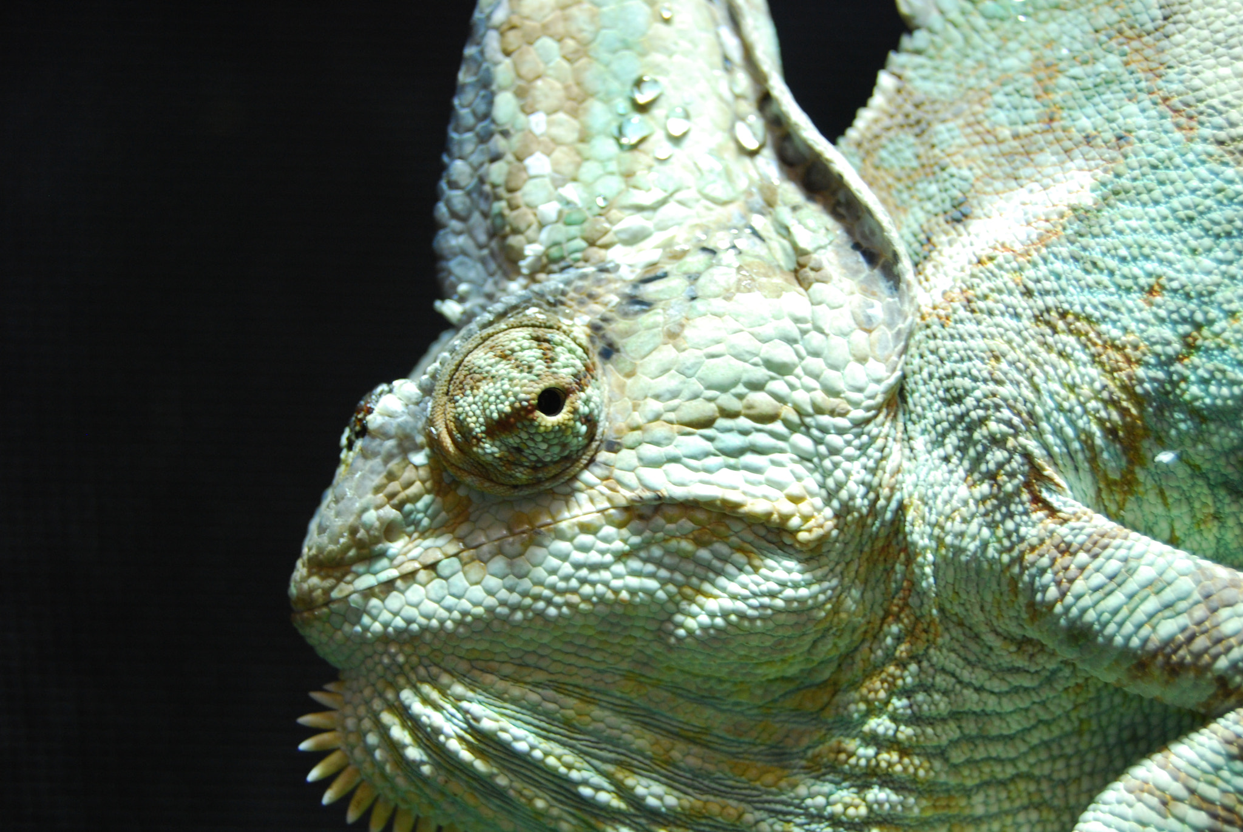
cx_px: 622
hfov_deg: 24.6
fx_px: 2852
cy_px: 416
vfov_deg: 16.6
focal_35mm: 82
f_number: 5.6
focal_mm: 55
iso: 400
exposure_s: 1/80
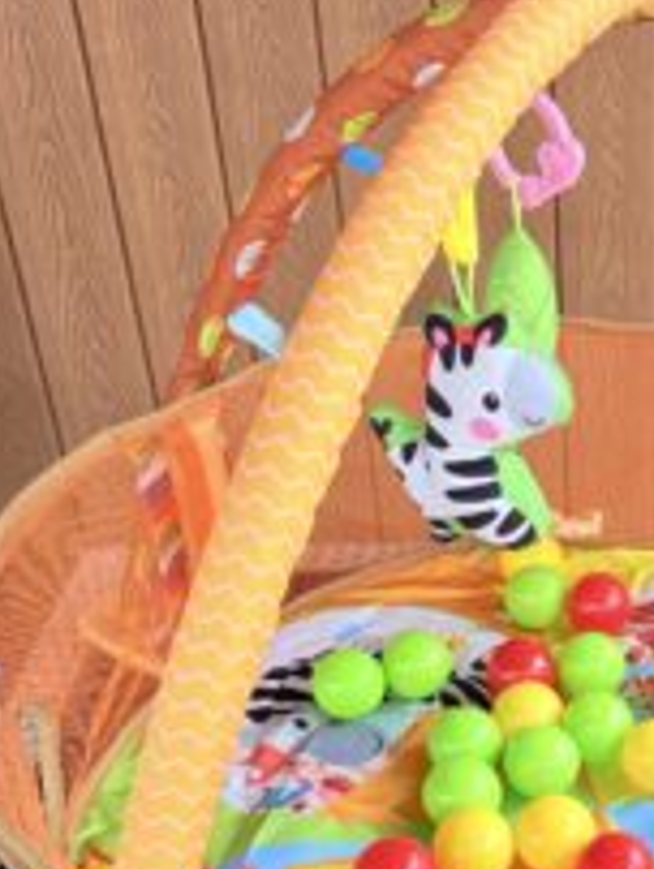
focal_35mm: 57
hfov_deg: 24.4
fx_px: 1433
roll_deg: -2.1
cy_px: 658
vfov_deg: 33.0
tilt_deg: -35.6
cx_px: 676
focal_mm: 6.76
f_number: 1.78
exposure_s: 1/426
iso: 80
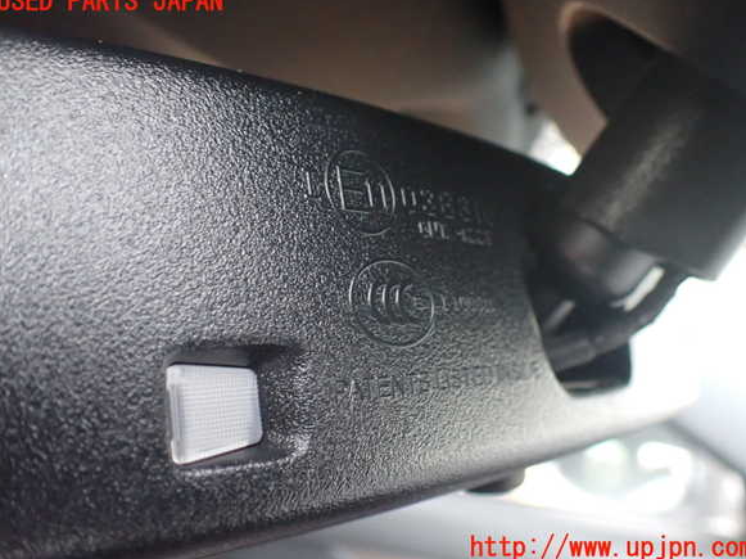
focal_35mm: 31
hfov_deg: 58.4
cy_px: 275
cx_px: 375
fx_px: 668
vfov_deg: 45.4
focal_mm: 5.4
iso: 1000
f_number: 2.3
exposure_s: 1/30
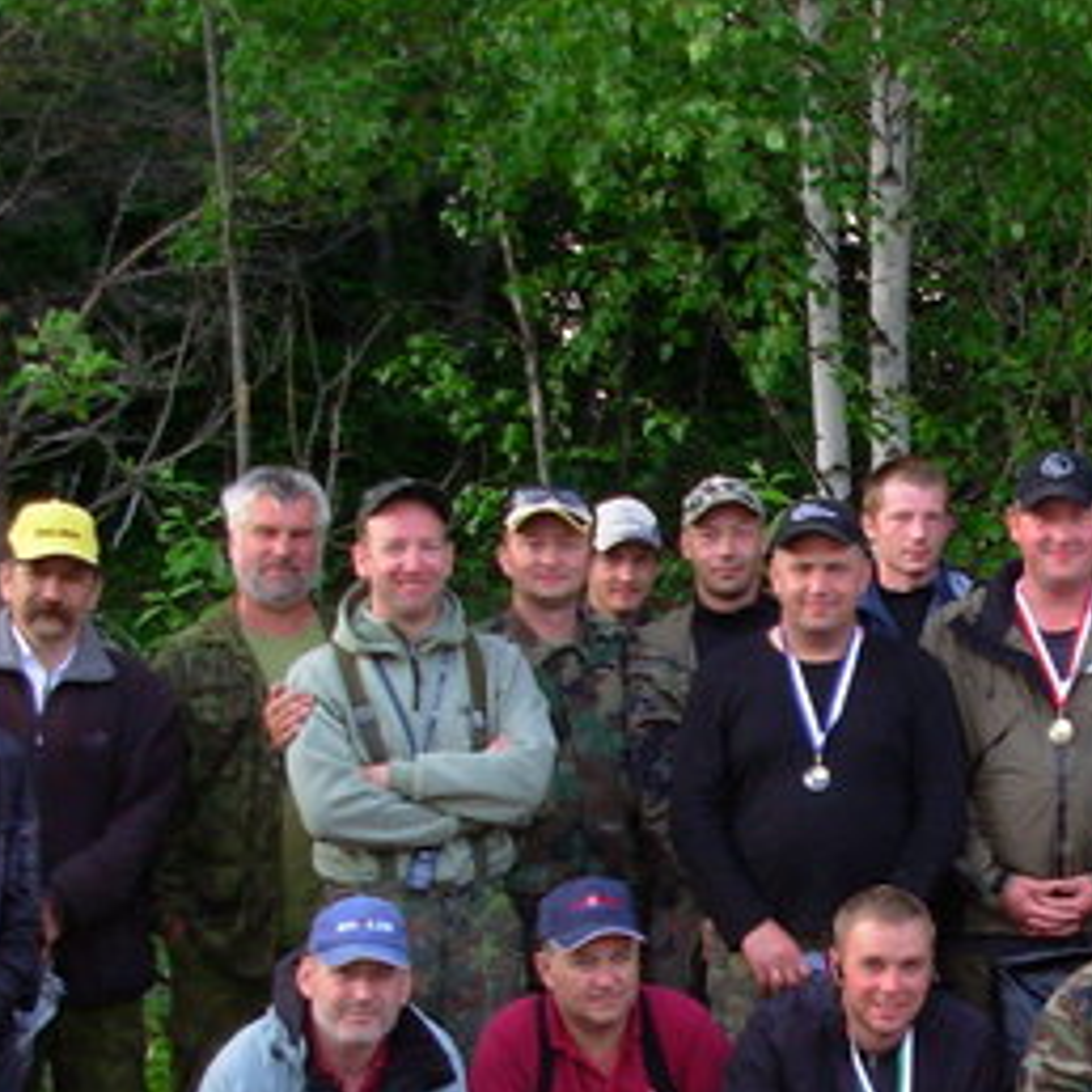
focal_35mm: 104
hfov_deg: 16.5
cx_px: 948
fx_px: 3712
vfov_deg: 16.6
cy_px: 880
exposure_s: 1/32
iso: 50
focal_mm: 6.3
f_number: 2.9
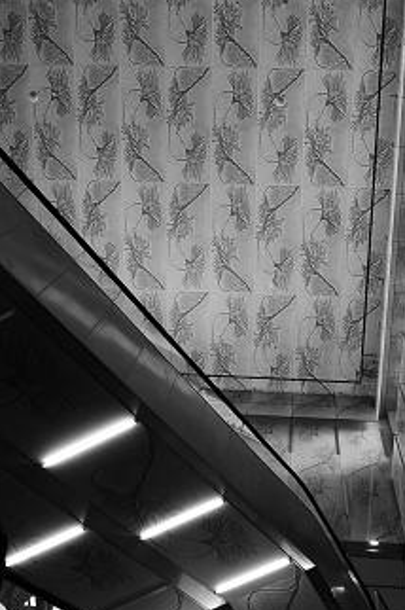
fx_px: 761
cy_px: 307
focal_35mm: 45
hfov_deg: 29.8
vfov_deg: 43.6
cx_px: 219
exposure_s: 1/20
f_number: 10
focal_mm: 17
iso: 400
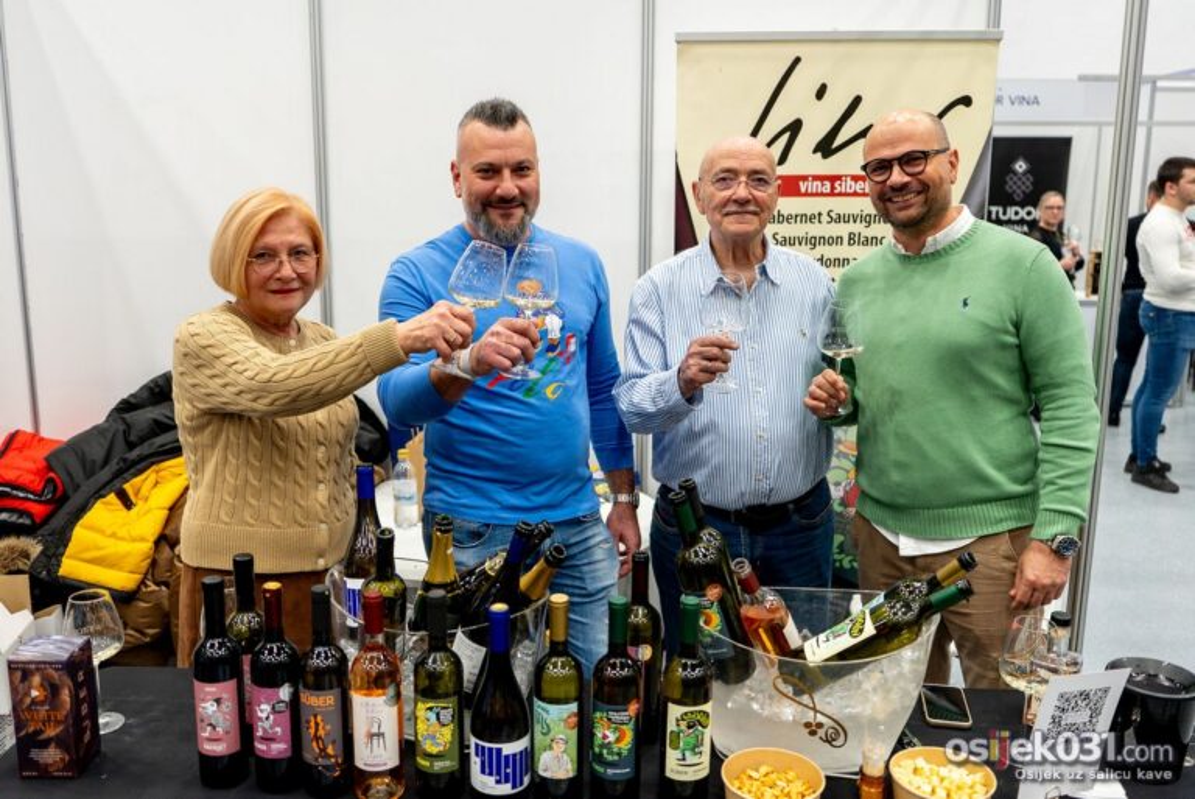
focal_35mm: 34
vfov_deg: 38.8
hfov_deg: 55.6
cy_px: 400
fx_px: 1133
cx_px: 577
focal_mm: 33
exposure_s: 1/125
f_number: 2.8
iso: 1000
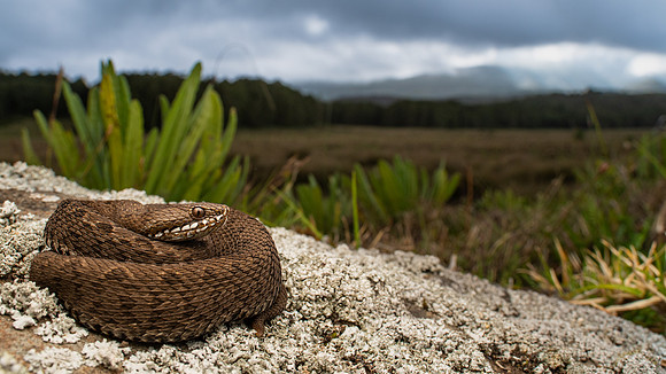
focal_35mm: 27
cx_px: 306
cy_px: 175
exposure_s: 1/100
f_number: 4
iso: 200
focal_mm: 15
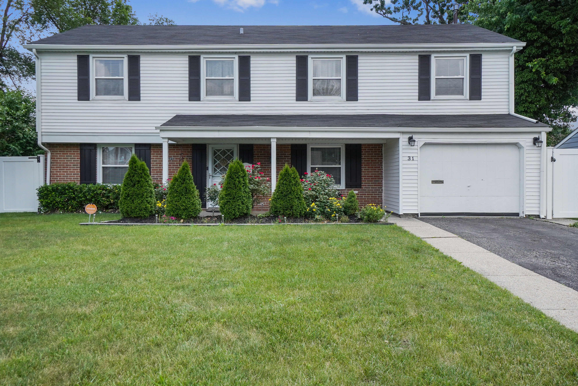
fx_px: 433
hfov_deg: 67.4
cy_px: 193
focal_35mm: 27
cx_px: 289
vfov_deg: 47.9
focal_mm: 18
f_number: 9
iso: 1000
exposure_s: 1/800
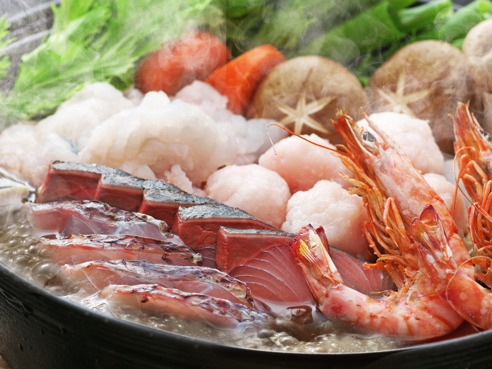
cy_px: 184
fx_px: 2317
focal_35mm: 163
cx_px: 258
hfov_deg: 12.1
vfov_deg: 9.1
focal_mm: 100
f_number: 6.7
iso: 100
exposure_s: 1/180
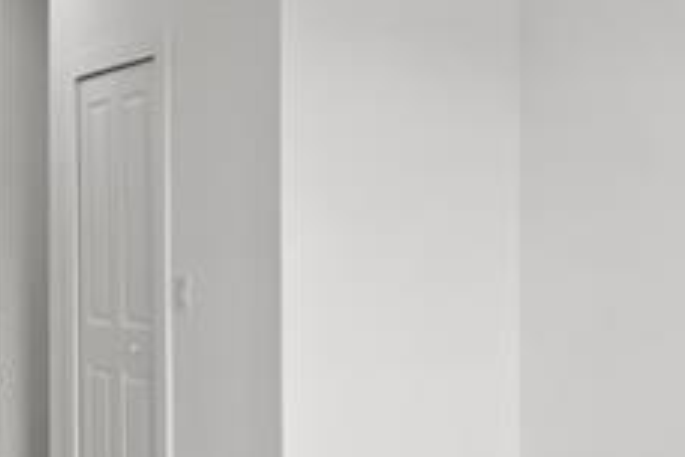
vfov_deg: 25.0
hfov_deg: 36.4
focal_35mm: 54
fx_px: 1027
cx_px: 472
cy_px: 250
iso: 800
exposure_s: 1/80
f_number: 5.6
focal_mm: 12
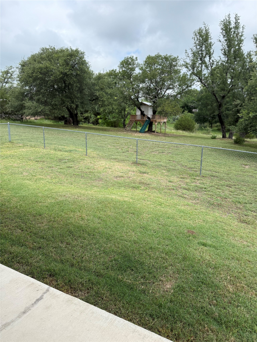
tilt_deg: -9.3
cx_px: 128
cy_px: 171
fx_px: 238
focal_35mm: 24
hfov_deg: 56.8
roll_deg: +0.1
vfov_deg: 71.6
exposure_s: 1/3584
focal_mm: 6.76
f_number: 1.78
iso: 100
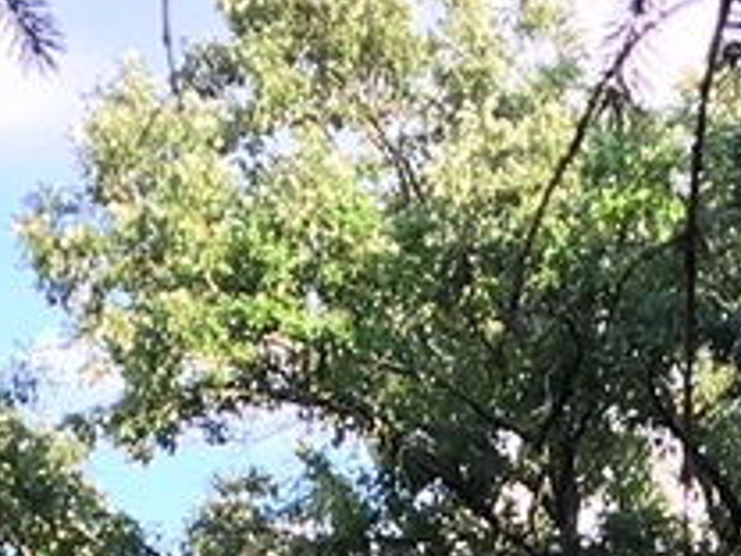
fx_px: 4303
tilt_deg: +0.2
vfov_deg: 6.8
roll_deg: +0.5
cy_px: 1561
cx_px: 923
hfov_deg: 9.7
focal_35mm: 201
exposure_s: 1/200
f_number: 2.2
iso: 25
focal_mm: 4.15
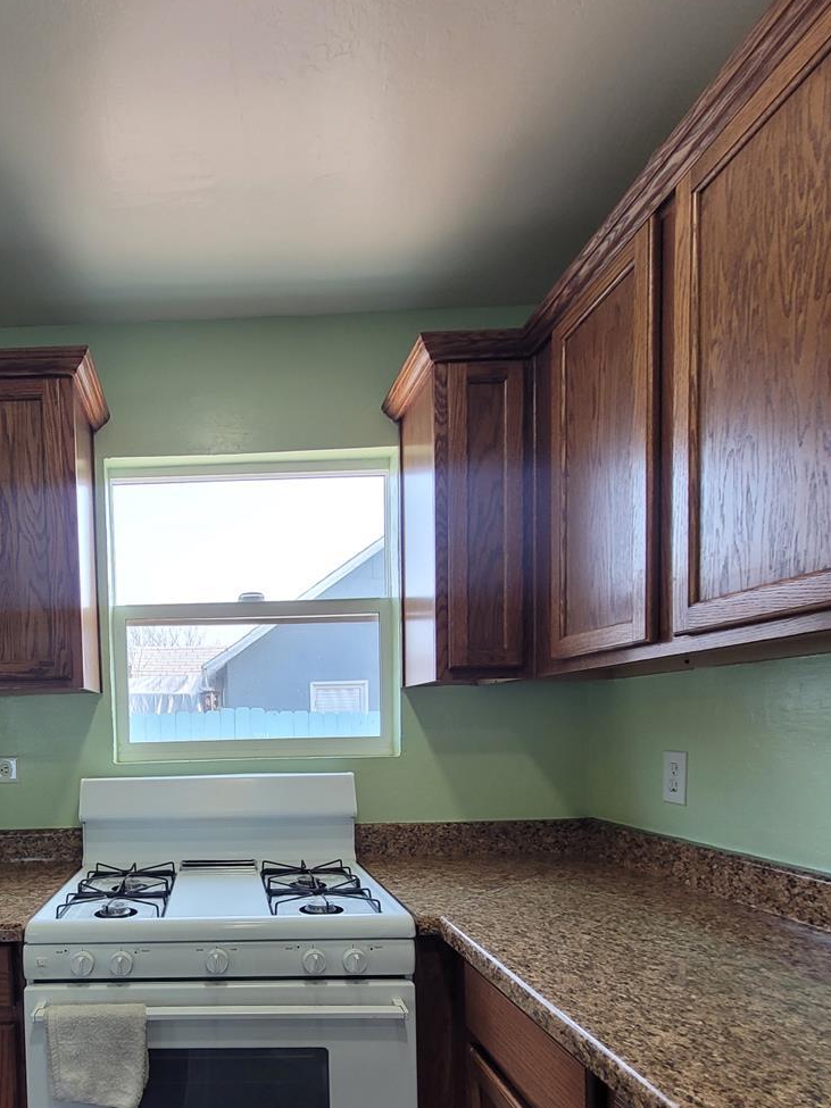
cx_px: 201
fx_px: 640
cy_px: 767
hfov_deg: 62.0
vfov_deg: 78.2
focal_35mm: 20
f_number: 2.2
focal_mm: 1.74
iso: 64
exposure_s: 1/60
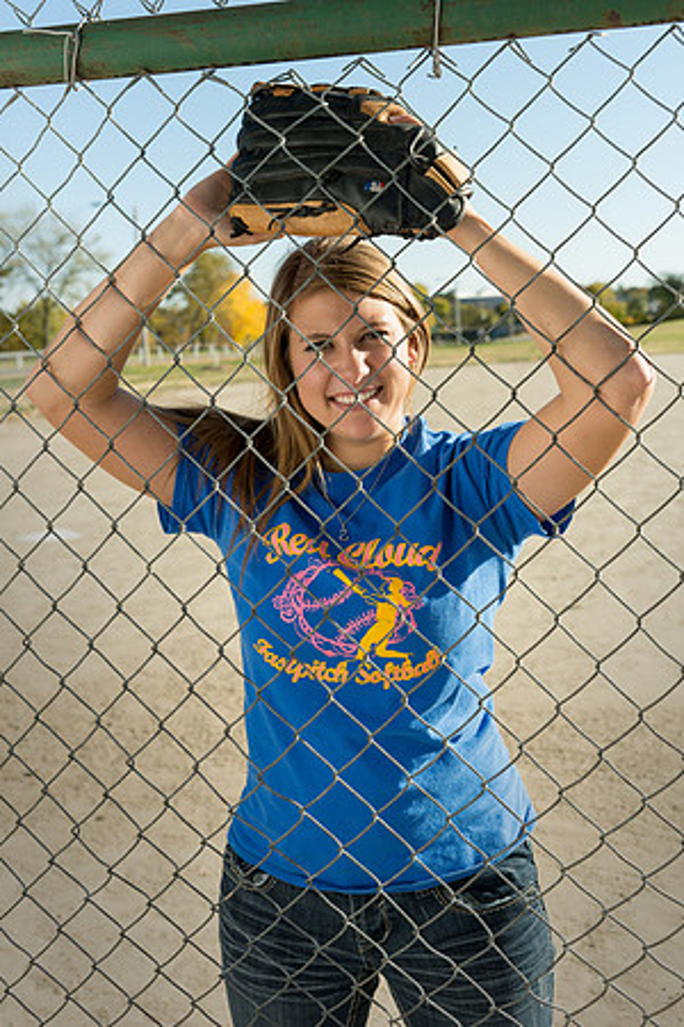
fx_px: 997
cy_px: 514
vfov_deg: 54.4
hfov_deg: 37.9
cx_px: 342
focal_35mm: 35
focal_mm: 35
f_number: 5
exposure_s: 1/250
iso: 100
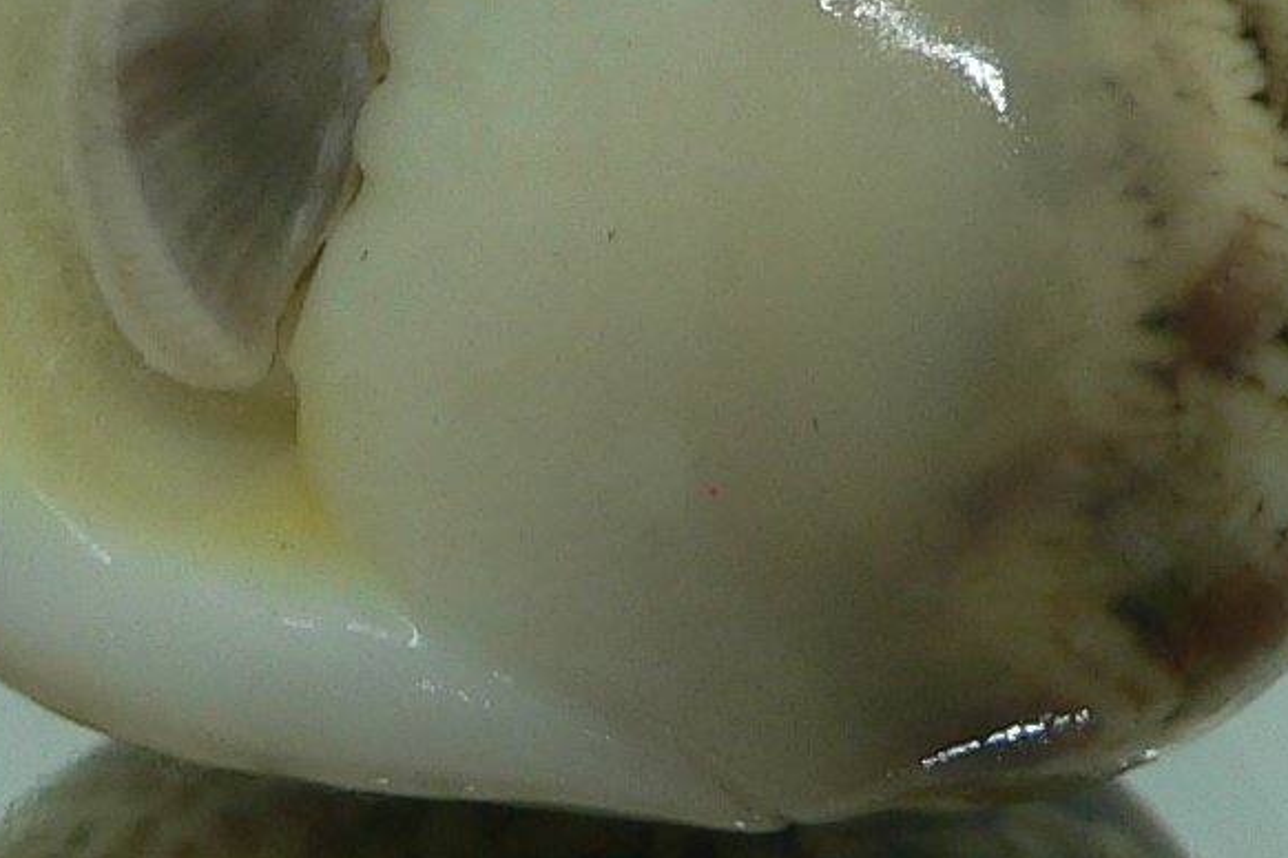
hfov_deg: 16.2
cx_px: 465
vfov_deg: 10.8
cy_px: 164
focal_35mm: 126
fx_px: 4508
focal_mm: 4.6
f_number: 2.8
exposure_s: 1/60
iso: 80
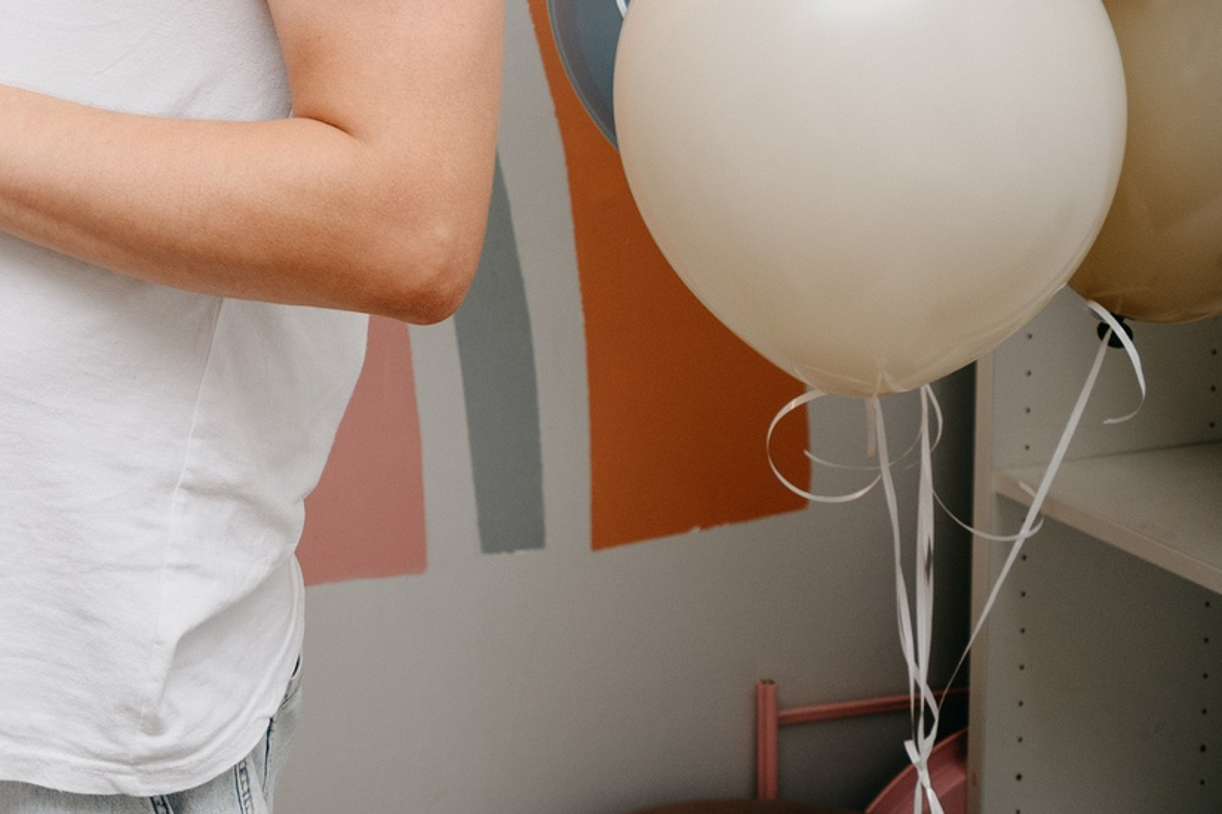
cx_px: -507
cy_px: -322
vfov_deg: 14.8
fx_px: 2952
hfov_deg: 20.6
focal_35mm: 87
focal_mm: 28
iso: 125
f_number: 3.5
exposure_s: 1/160
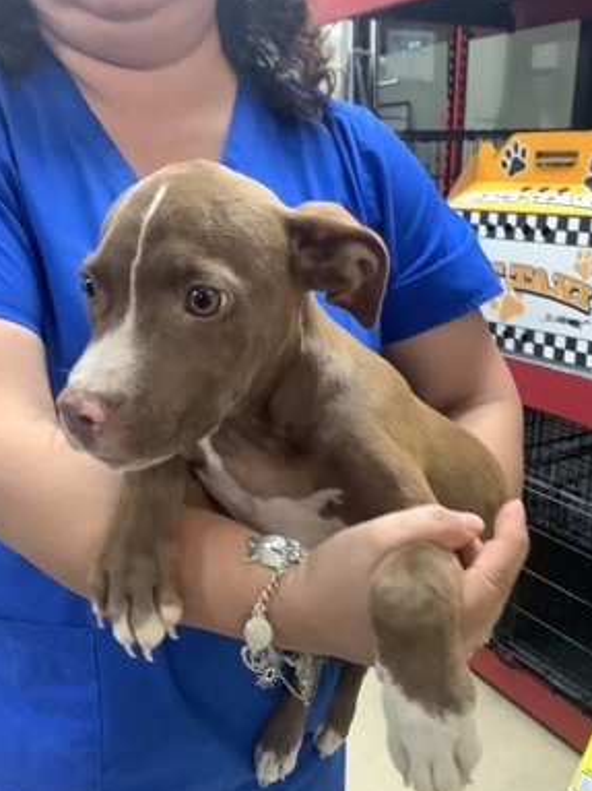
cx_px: 279
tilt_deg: -16.7
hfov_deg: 41.8
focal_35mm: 34
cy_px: 425
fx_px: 776
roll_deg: +0.4
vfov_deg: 53.9
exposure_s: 1/60
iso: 250
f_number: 2.4
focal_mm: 3.3
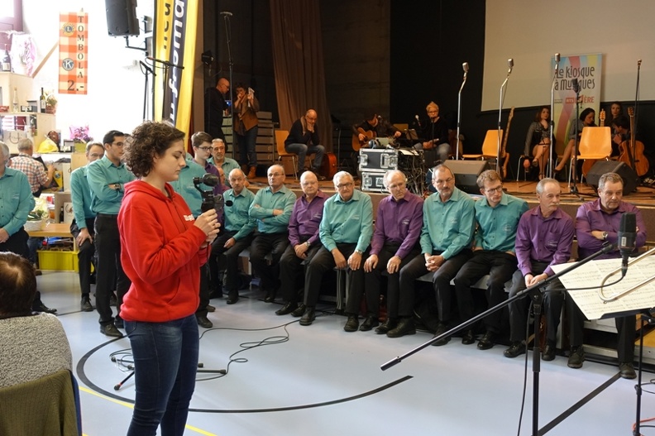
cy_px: 218
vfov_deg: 34.2
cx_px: 328
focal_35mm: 39
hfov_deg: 49.6
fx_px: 709
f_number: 2.8
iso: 640
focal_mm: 14.3
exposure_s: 1/40
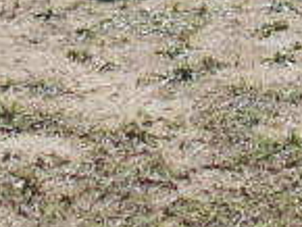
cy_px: -527
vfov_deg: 7.0
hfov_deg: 10.8
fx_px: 1598
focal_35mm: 183
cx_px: 210
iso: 80
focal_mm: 4.6
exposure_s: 1/800
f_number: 3.2
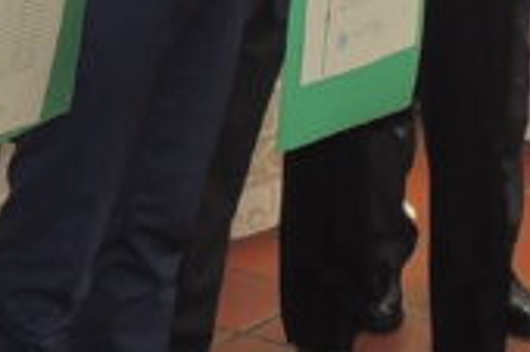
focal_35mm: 188
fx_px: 2765
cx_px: 0
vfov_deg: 7.1
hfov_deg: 10.9
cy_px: -280
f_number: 3.1
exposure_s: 1/160
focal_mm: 5.3
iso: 100
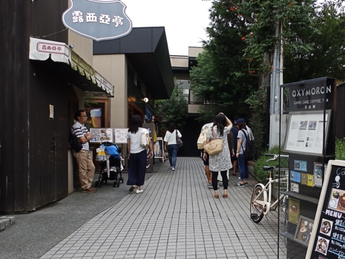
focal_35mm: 31
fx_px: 309
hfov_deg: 56.9
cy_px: 151
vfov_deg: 45.3
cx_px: 234
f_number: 3.4
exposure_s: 1/80
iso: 80
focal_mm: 4
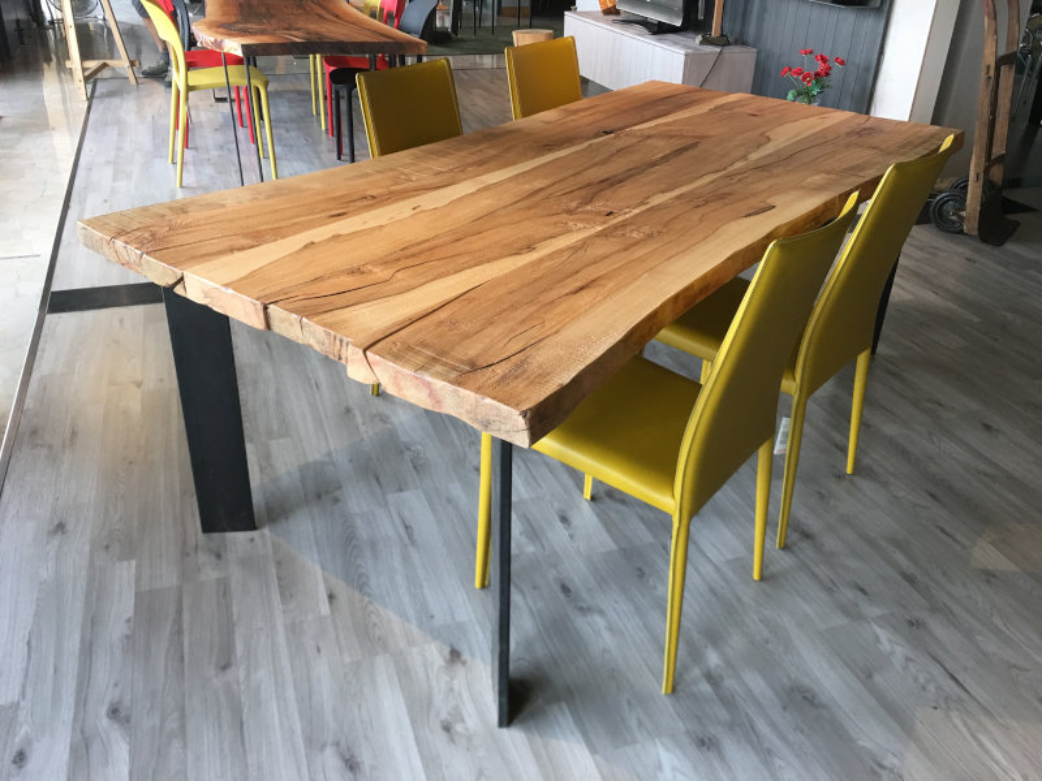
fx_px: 873
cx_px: 521
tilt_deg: -27.0
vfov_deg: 48.2
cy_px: 390
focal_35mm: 29
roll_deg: -1.5
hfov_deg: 61.7
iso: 50
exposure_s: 1/33
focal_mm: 4.15
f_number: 2.2
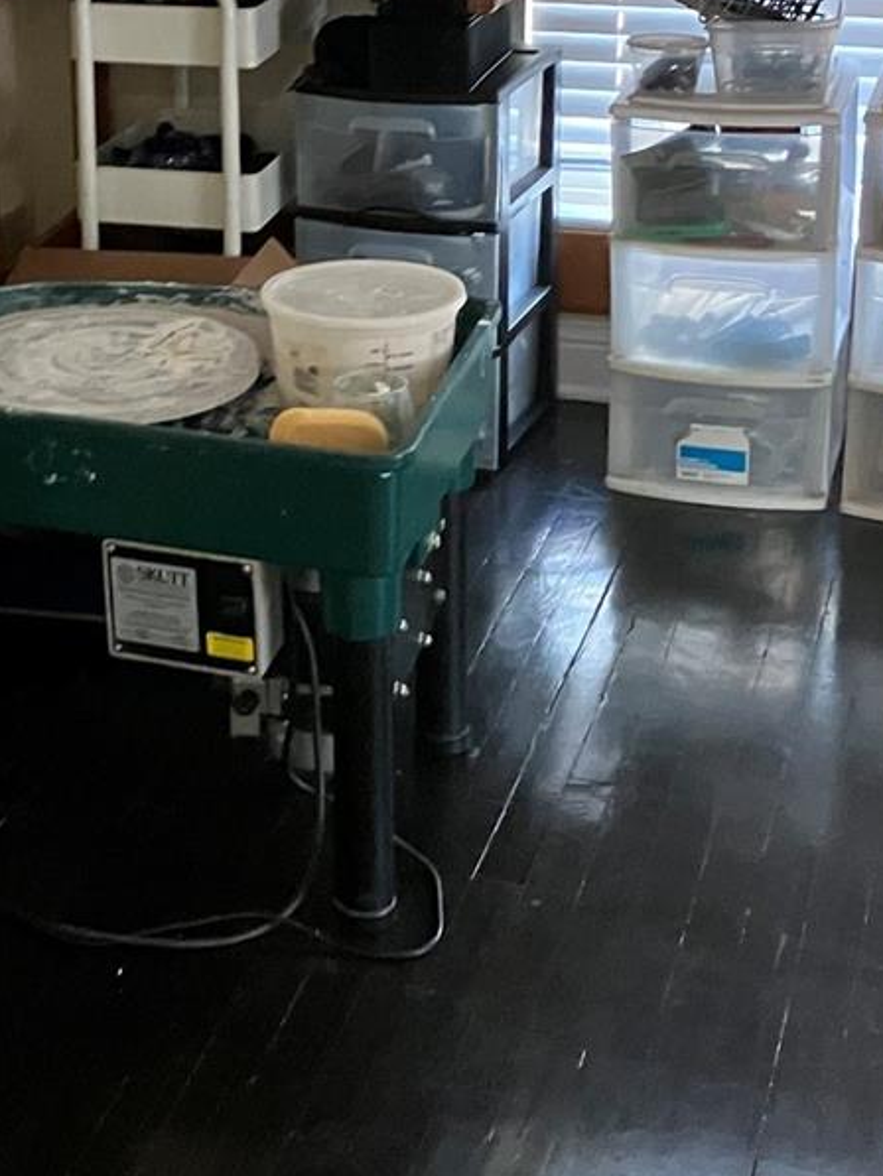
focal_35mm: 72
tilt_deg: -16.1
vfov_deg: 26.5
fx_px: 2448
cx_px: 122
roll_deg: +0.6
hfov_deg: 20.1
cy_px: 234
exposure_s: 1/50
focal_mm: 3.99
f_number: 1.8
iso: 320
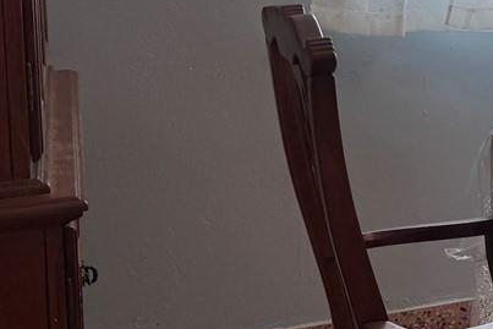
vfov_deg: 13.5
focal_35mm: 99
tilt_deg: -3.9
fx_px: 1356
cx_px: 861
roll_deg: -0.8
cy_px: -66
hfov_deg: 17.2
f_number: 1.78
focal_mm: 6.76
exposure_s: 1/120
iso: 64
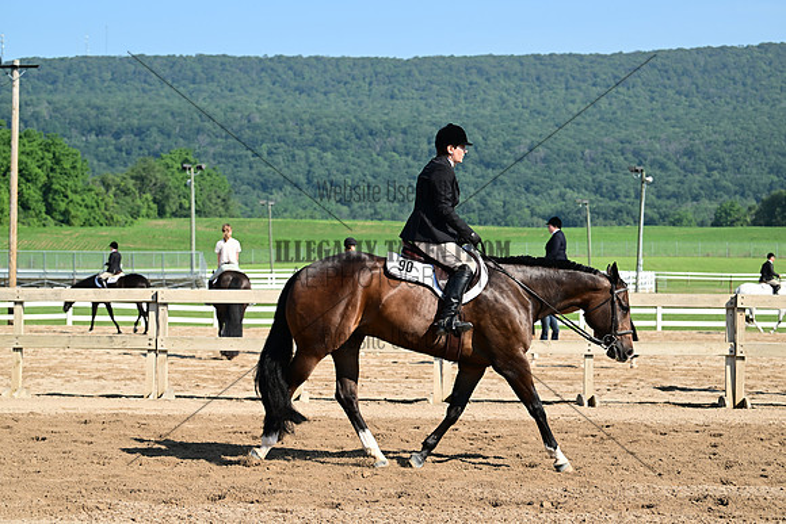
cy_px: 262
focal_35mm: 86
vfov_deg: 15.9
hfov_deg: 23.6
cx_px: 393
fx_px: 1878
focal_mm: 86
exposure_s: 1/767
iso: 160
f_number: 5.6
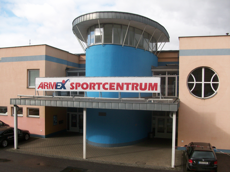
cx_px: 115
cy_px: 86
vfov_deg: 41.8
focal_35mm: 34
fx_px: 226
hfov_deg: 54.0
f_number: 2.8
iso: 64
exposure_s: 1/516
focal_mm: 5.7
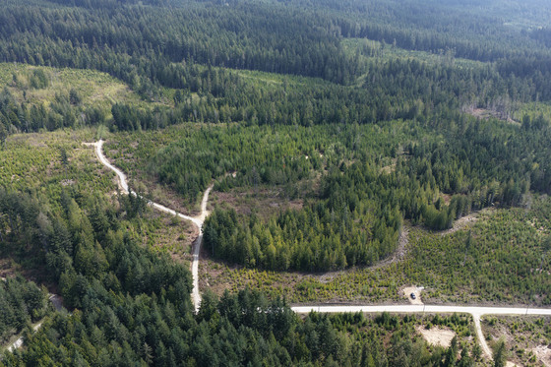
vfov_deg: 46.4
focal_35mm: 28
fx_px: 428
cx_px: 276
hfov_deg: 65.5
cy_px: 184
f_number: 2.8
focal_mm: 14.45
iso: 125
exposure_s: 1/640
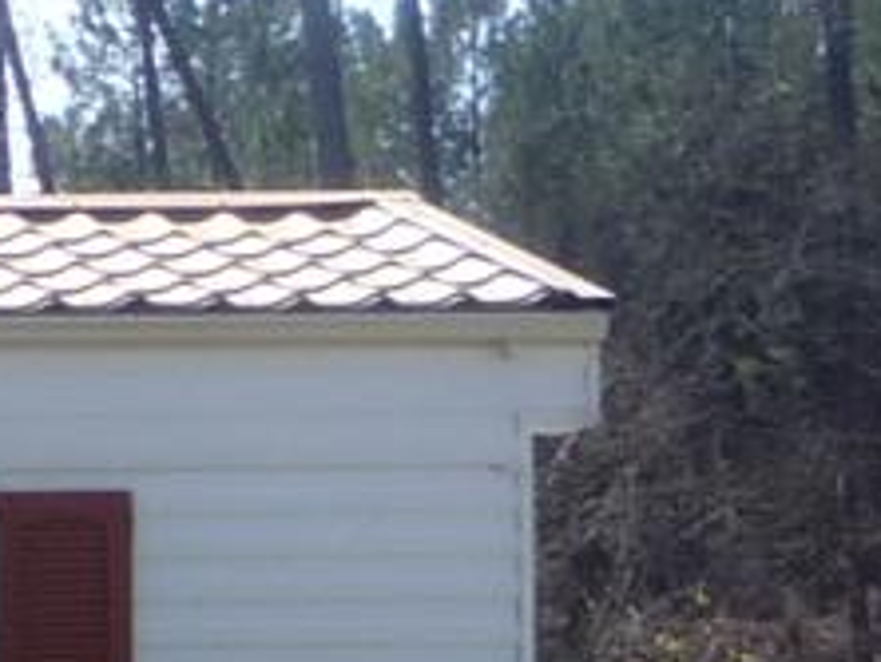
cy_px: 1062
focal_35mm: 216
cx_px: -1702
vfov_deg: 6.8
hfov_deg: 8.0
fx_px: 5503
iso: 100
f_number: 4
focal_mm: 5.2
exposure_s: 1/400
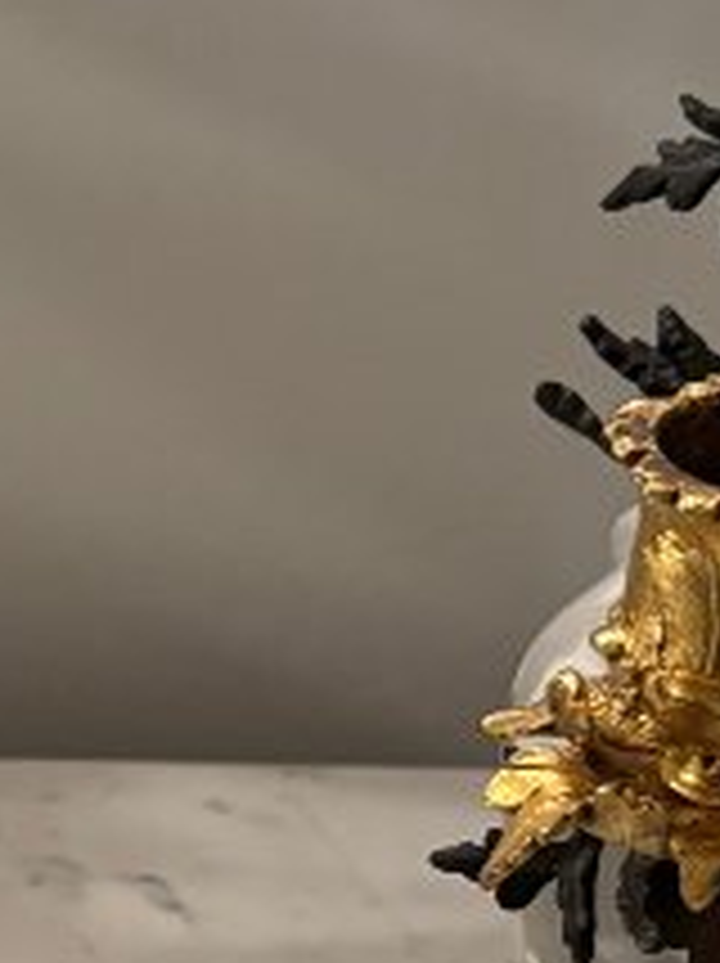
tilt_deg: -25.1
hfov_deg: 10.1
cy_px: 886
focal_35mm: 146
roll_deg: -2.0
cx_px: 176
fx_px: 4057
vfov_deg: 13.4
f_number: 1.6
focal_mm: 5.96
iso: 400
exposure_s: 1/50
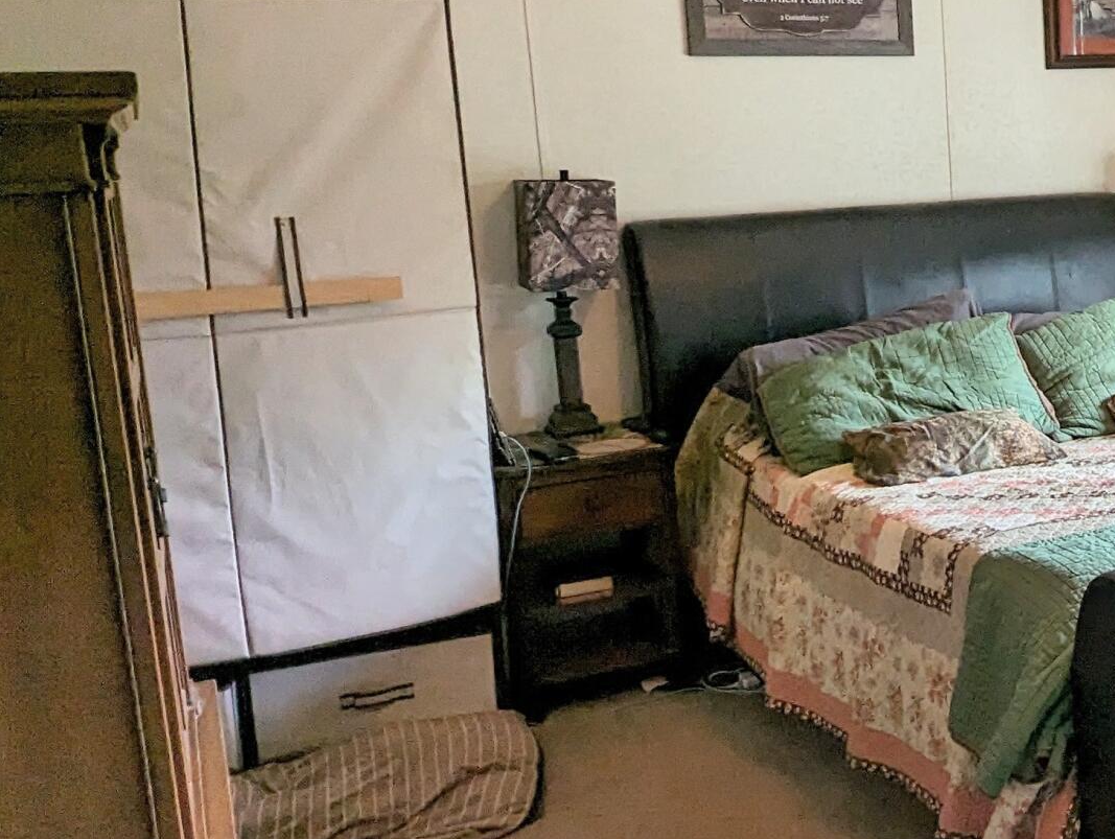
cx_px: 1147
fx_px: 1451
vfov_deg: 32.2
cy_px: 356
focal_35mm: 45
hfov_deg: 37.1
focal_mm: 2.35
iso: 84
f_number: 2.2
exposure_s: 1/105
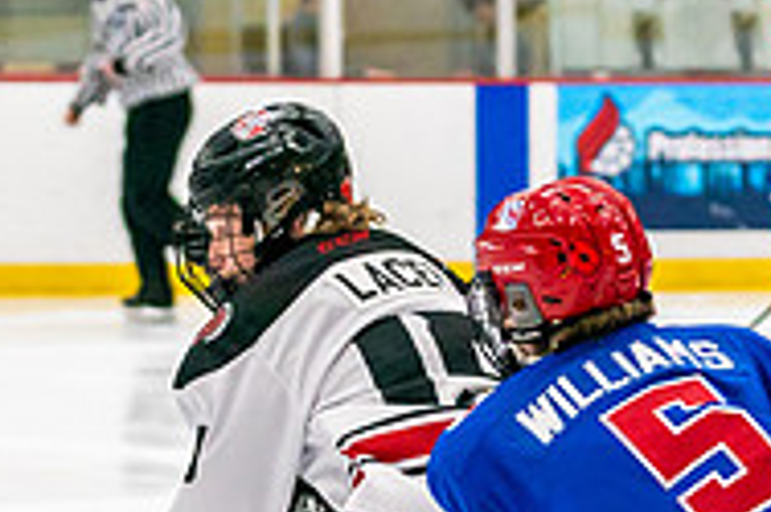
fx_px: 6055
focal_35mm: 283
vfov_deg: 4.8
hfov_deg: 7.3
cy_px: 522
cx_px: 312
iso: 3200
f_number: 2.8
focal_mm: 70
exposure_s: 1/1250
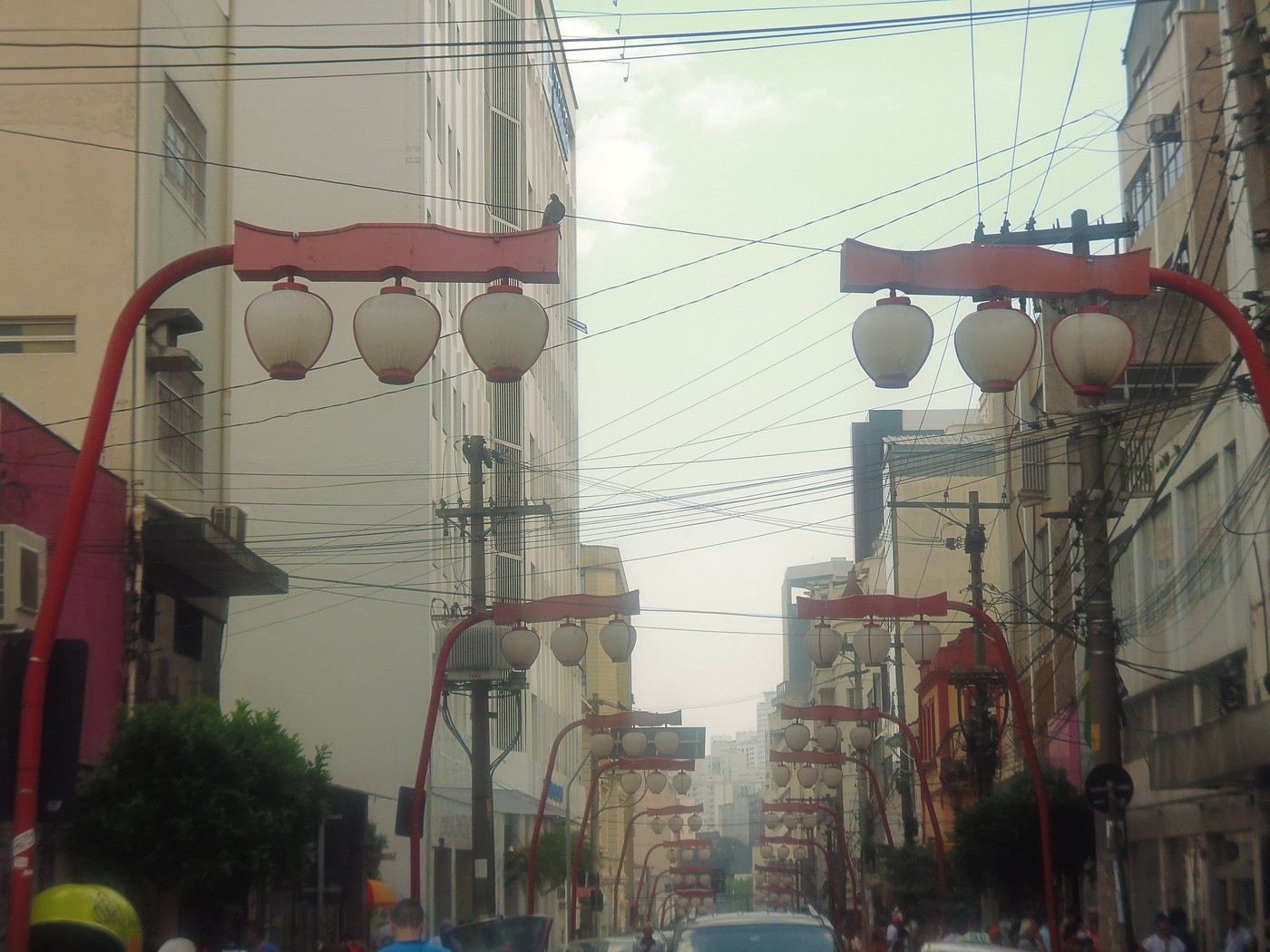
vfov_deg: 21.3
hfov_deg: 28.2
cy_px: 476
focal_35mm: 69
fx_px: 2531
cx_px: 635
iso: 160
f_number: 4.9
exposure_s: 1/200
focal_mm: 12.3
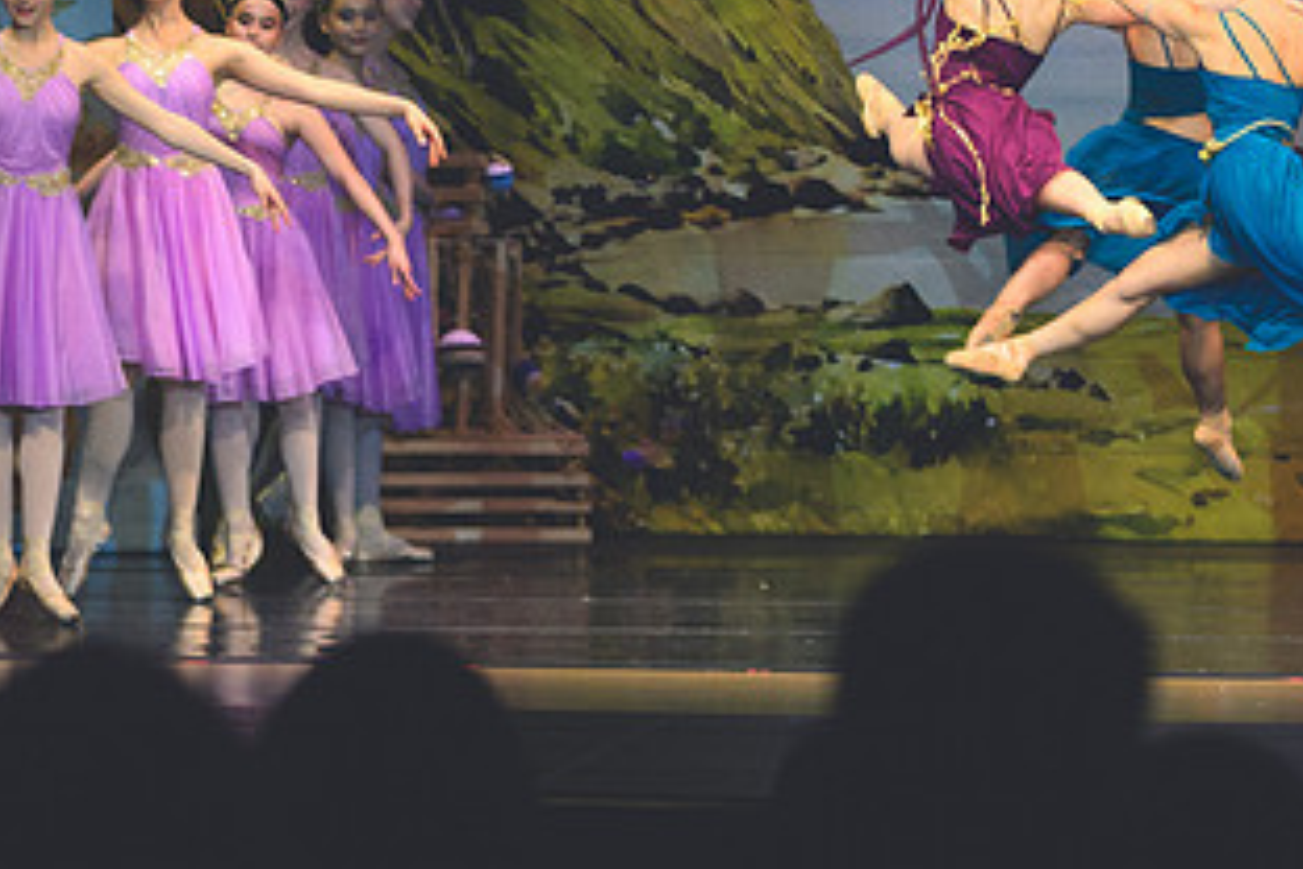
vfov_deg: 4.6
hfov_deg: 6.8
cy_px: 512
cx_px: 886
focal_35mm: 301
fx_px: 10894
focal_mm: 82
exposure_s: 1/500
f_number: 2.8
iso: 2000
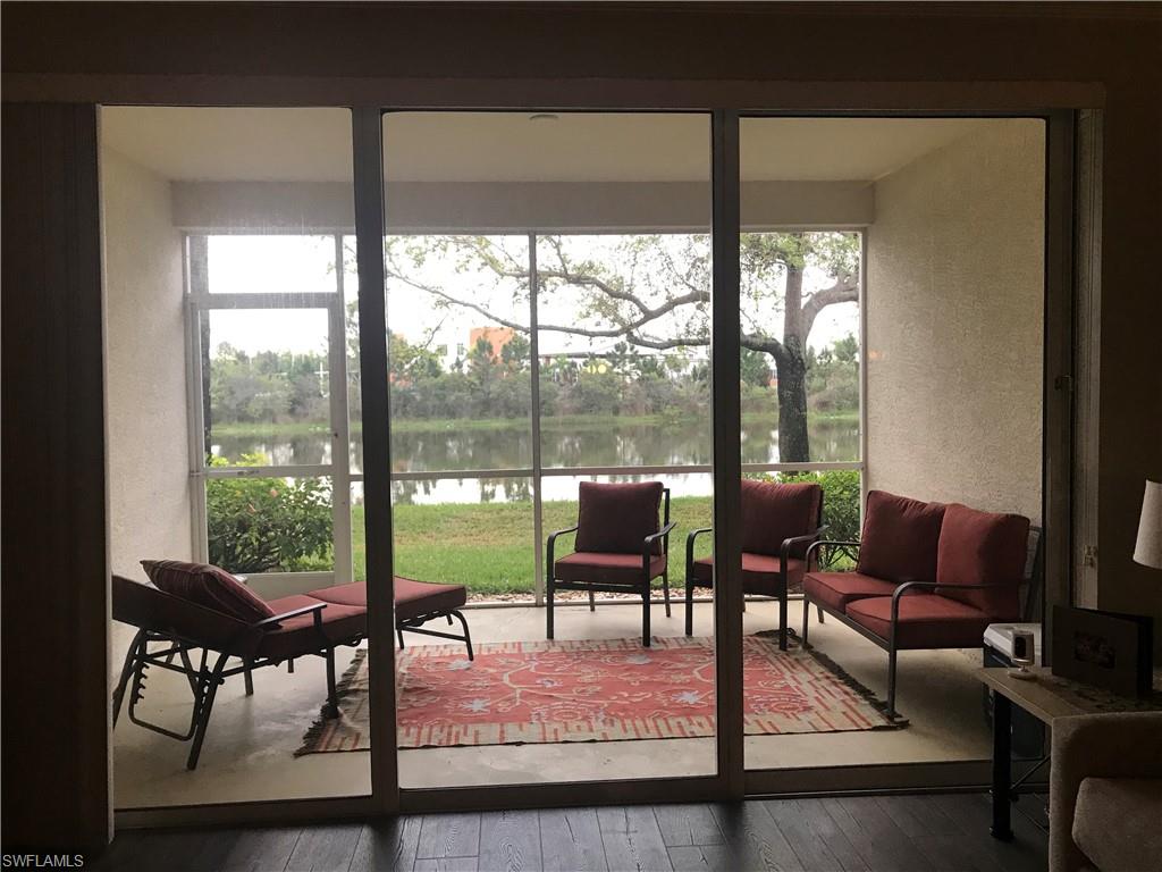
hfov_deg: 63.4
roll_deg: +0.8
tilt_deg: -3.6
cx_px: 581
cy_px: 436
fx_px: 940
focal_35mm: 28
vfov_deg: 49.7
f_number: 1.8
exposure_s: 1/30
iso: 32
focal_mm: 3.99
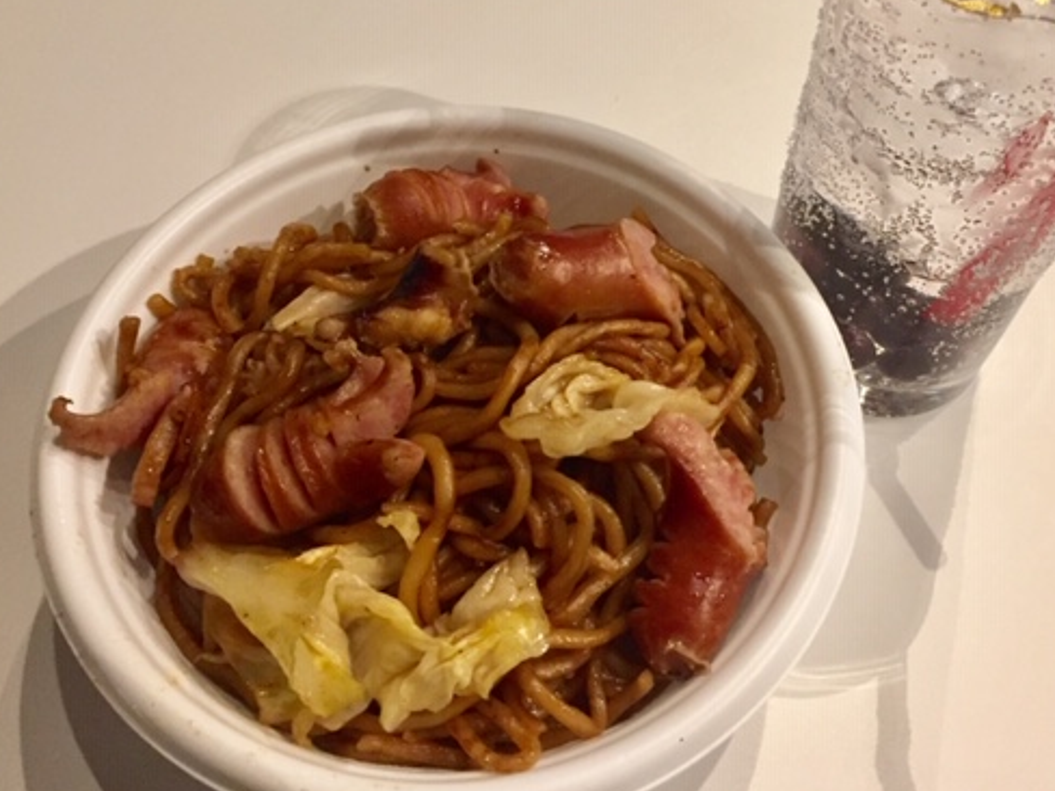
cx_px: 625
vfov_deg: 37.6
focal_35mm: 38
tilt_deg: -56.2
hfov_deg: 48.7
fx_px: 1158
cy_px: 318
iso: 160
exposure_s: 1/30
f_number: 2.2
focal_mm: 4.15
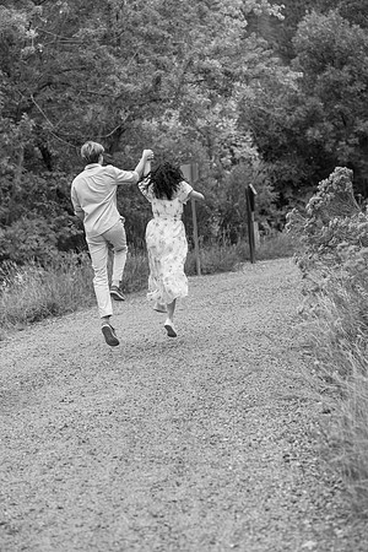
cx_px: 184
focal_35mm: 85
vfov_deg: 23.9
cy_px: 276
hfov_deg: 16.1
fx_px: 1303
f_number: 3.5
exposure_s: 1/250
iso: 250
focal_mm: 85
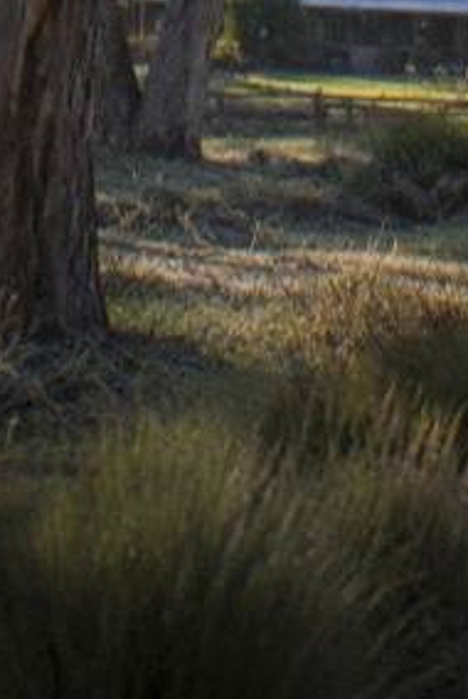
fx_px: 2392
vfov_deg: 16.4
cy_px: 91
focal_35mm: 123
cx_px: 1062
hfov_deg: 10.0
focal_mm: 35
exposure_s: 1/400
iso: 640
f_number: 7.1
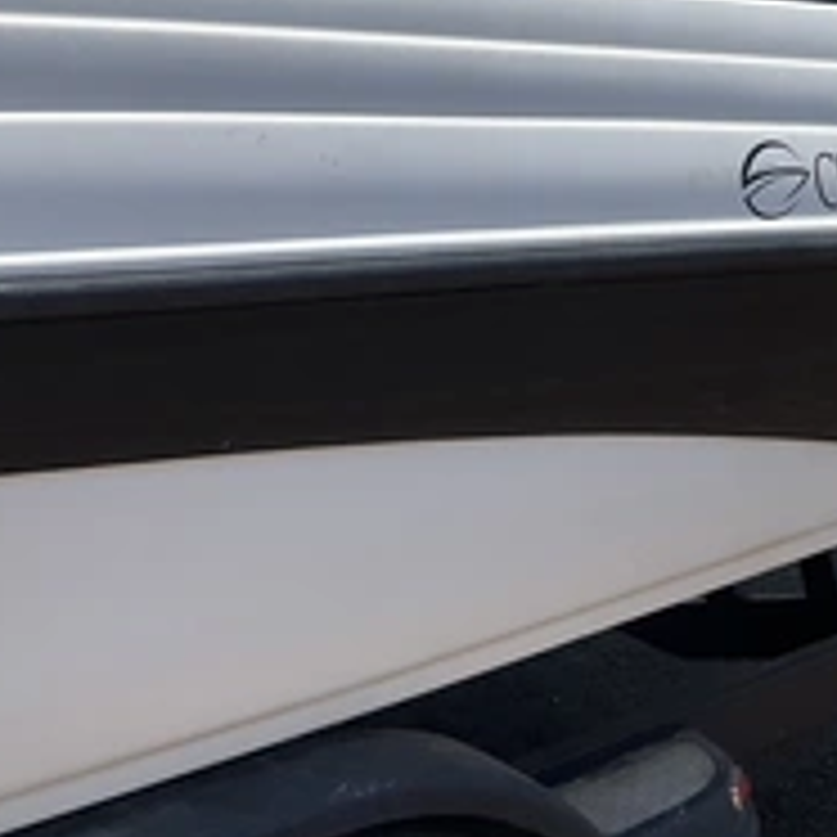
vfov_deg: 30.4
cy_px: 176
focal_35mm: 55
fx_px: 1505
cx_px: 688
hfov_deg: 30.2
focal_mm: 3
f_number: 1.8
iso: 25
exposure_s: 1/1675
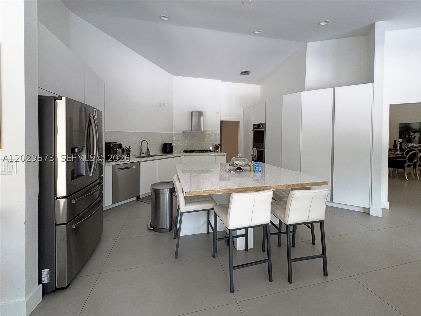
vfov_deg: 85.7
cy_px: 158
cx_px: 210
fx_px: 170
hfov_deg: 102.1
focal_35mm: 14
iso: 100
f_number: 2.2
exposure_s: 1/120
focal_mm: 2.22
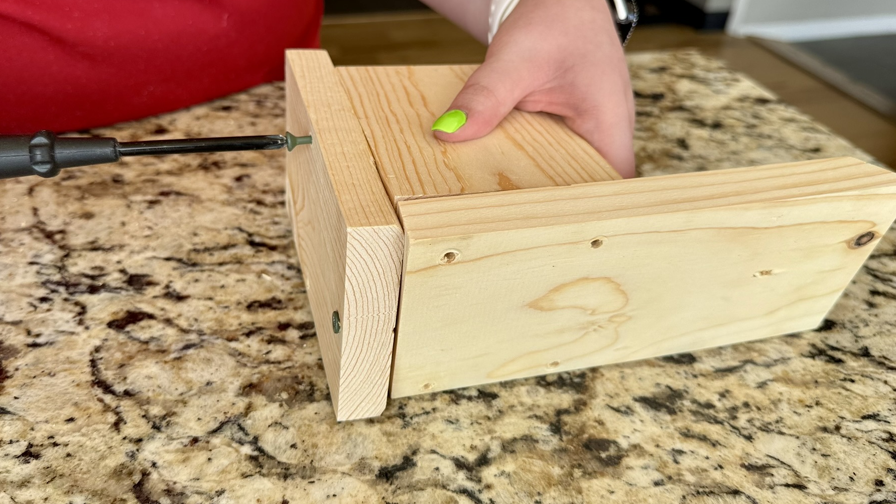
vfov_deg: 38.8
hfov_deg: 64.2
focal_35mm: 30
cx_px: 416
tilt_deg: -33.2
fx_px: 713
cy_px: 210
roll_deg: -3.3
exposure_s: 1/707
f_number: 1.78
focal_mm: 6.76
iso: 80
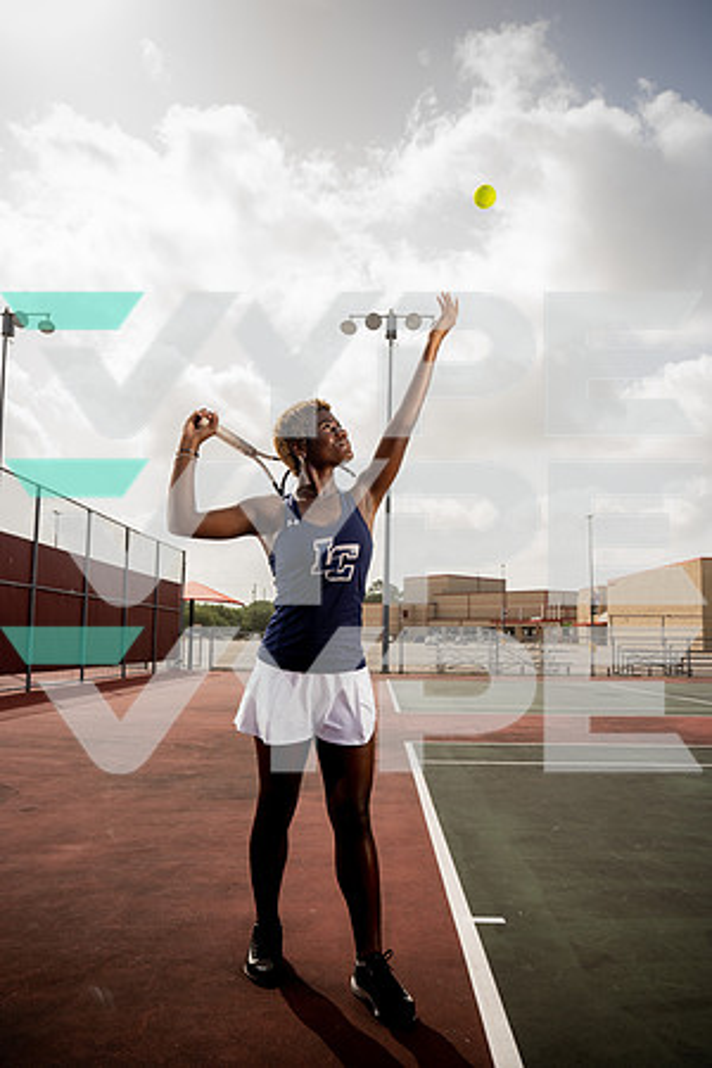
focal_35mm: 30
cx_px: 356
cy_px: 534
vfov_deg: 61.9
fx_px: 890
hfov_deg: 43.6
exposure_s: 1/250
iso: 50
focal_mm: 30
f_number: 7.1
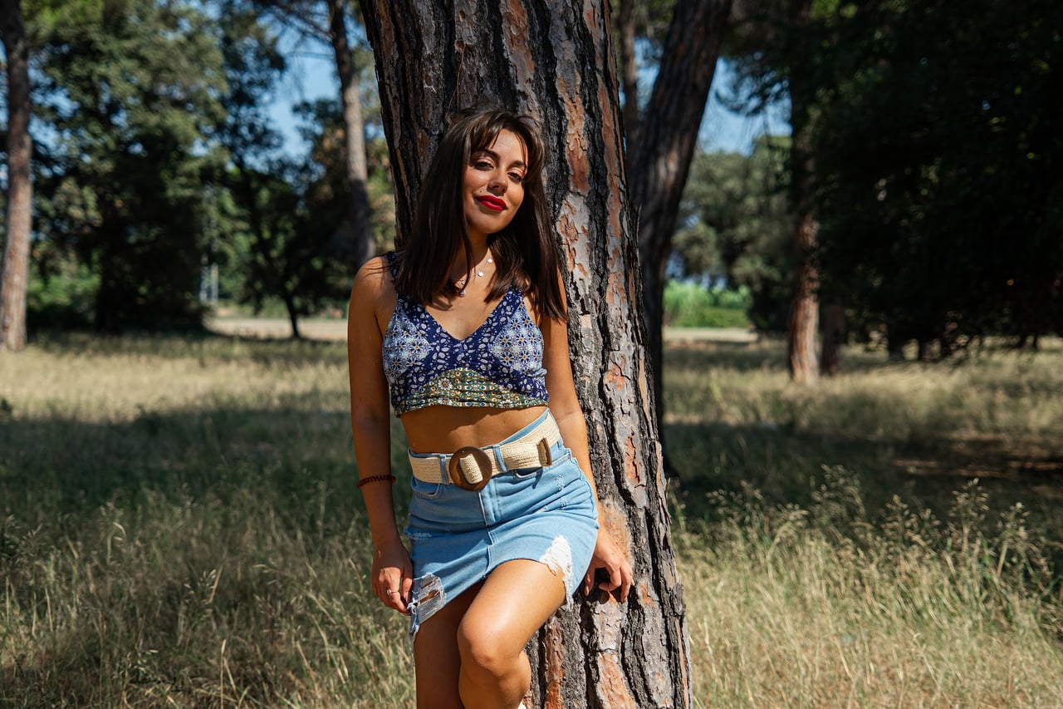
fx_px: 2568
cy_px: 354
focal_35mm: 87
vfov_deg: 15.7
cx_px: 532
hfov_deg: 23.4
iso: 50
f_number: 5.6
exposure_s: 1/400
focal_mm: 87
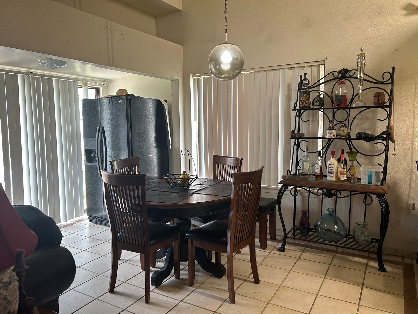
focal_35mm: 26
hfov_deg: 67.3
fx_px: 314
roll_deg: +0.9
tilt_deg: -4.0
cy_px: 157
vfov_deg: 53.1
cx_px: 209
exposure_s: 1/120
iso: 125
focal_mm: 5.7
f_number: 1.5
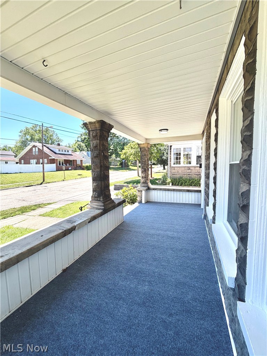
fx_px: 144
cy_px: 178
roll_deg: +0.4
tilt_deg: -4.2
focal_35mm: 14
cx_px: 134
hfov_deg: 85.7
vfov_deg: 102.1
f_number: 2.2
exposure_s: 1/502
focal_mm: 2.22
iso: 50
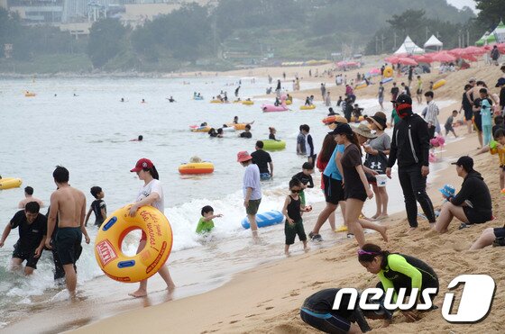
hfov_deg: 13.7
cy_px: 167
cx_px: 252
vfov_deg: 9.1
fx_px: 2100
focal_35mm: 150
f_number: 5.6
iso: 250
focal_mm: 100
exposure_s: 1/400
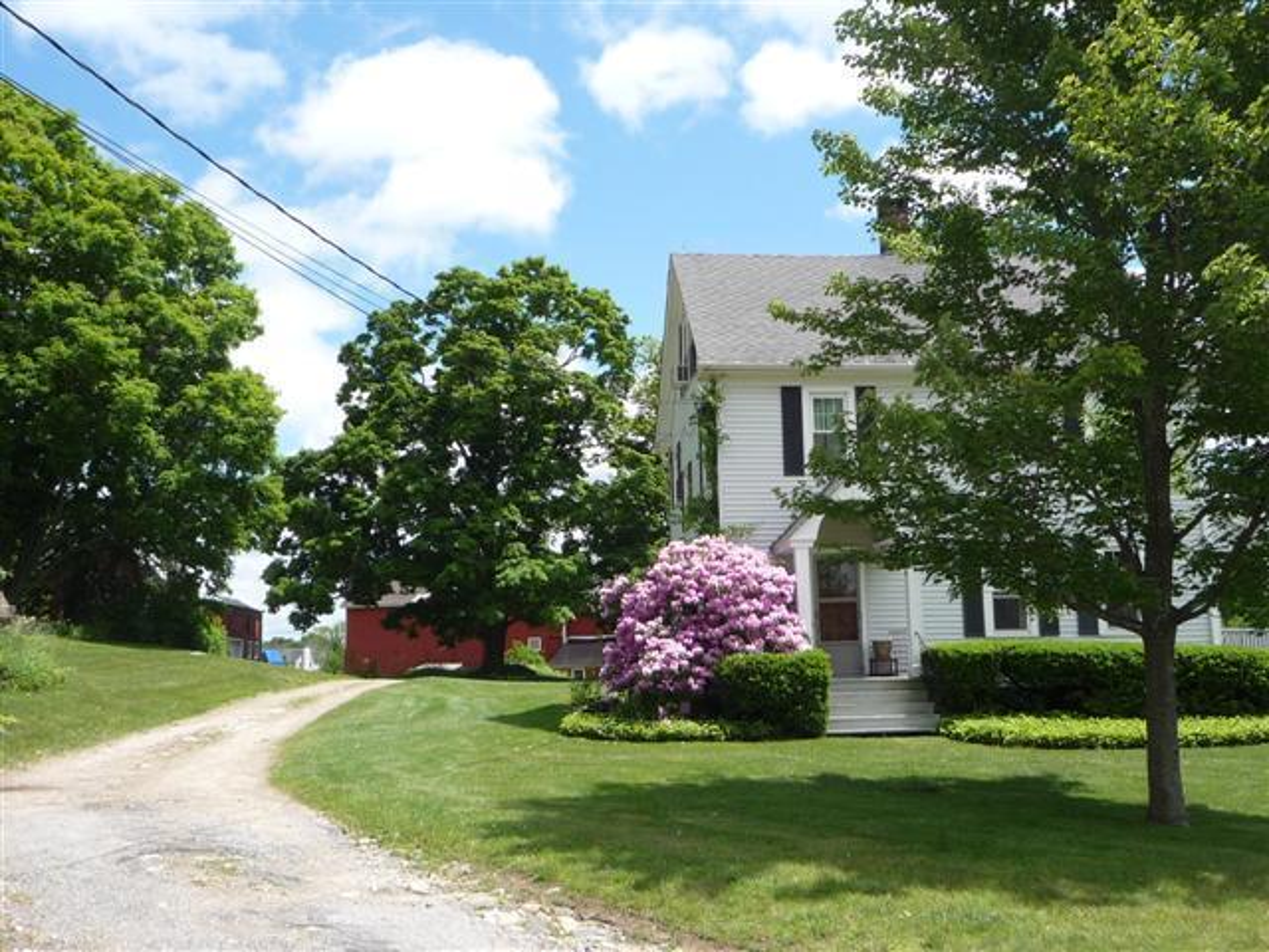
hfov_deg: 49.0
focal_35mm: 38
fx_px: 1393
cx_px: 634
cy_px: 476
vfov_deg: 37.7
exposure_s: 1/640
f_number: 4
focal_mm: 4.4
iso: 100
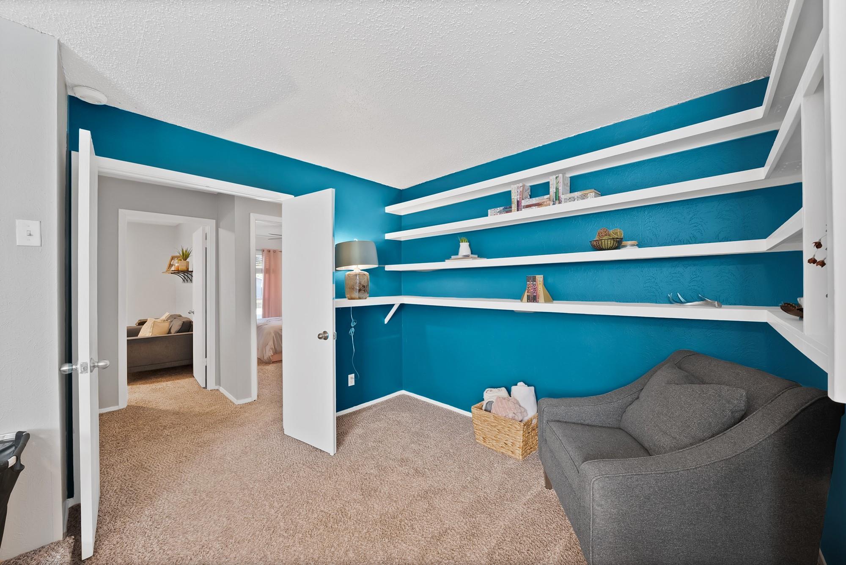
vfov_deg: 85.5
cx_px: 423
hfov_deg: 108.3
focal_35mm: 13
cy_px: 282
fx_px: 306
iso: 640
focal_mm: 13
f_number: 9
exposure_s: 2
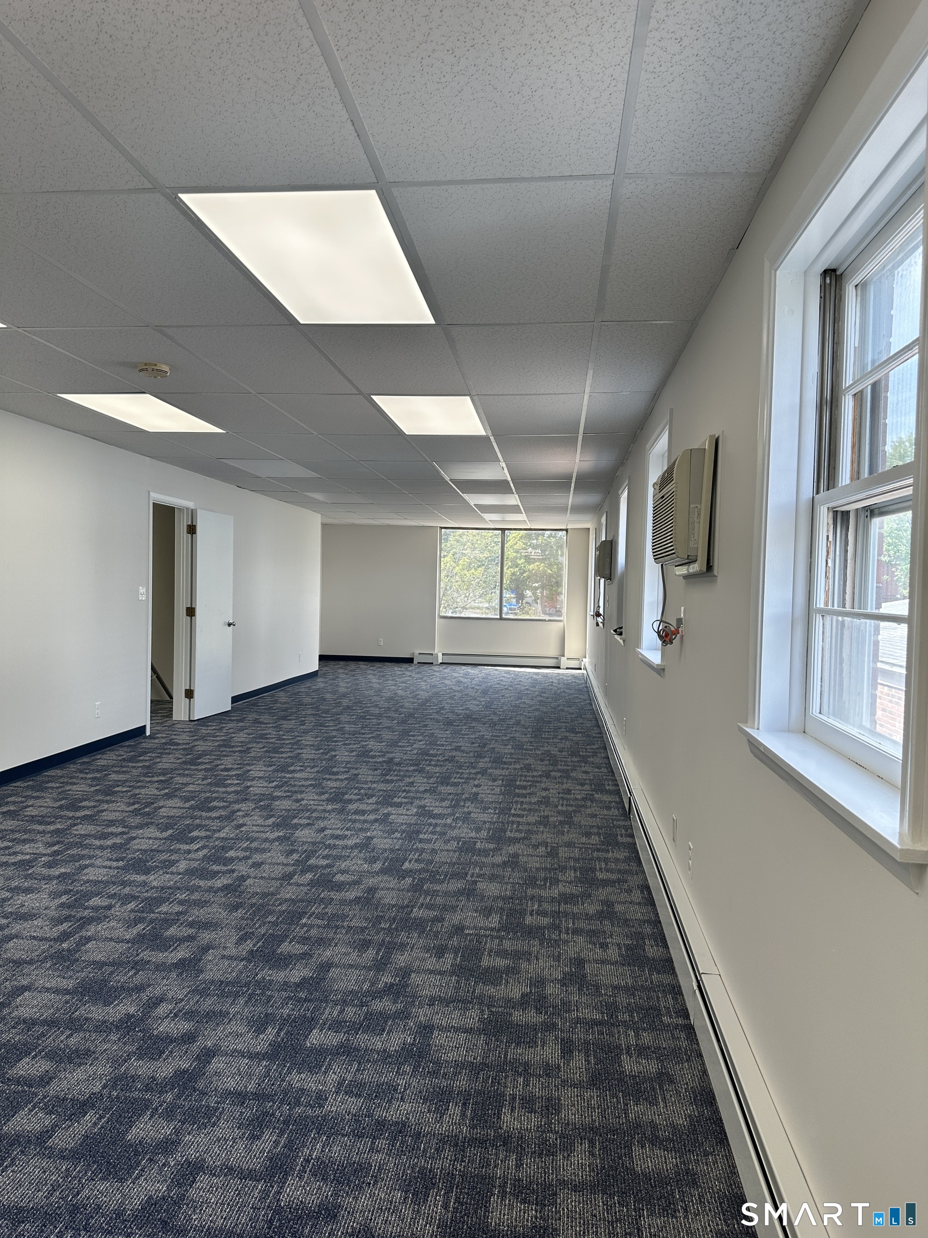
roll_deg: -1.7
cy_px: 619
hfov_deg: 56.8
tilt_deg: -1.1
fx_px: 858
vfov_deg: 71.6
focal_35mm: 24
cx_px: 464
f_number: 1.78
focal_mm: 6.86
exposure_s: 1/218
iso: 64
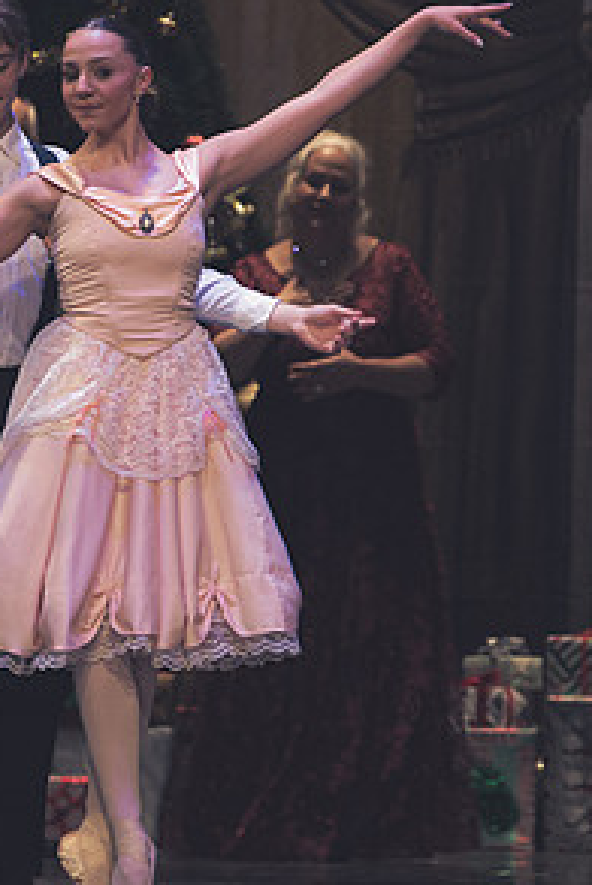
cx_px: 227
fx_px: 14592
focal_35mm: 593
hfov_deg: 2.3
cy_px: 356
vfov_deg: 3.5
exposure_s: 1/320
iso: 400
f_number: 2.8
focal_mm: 200
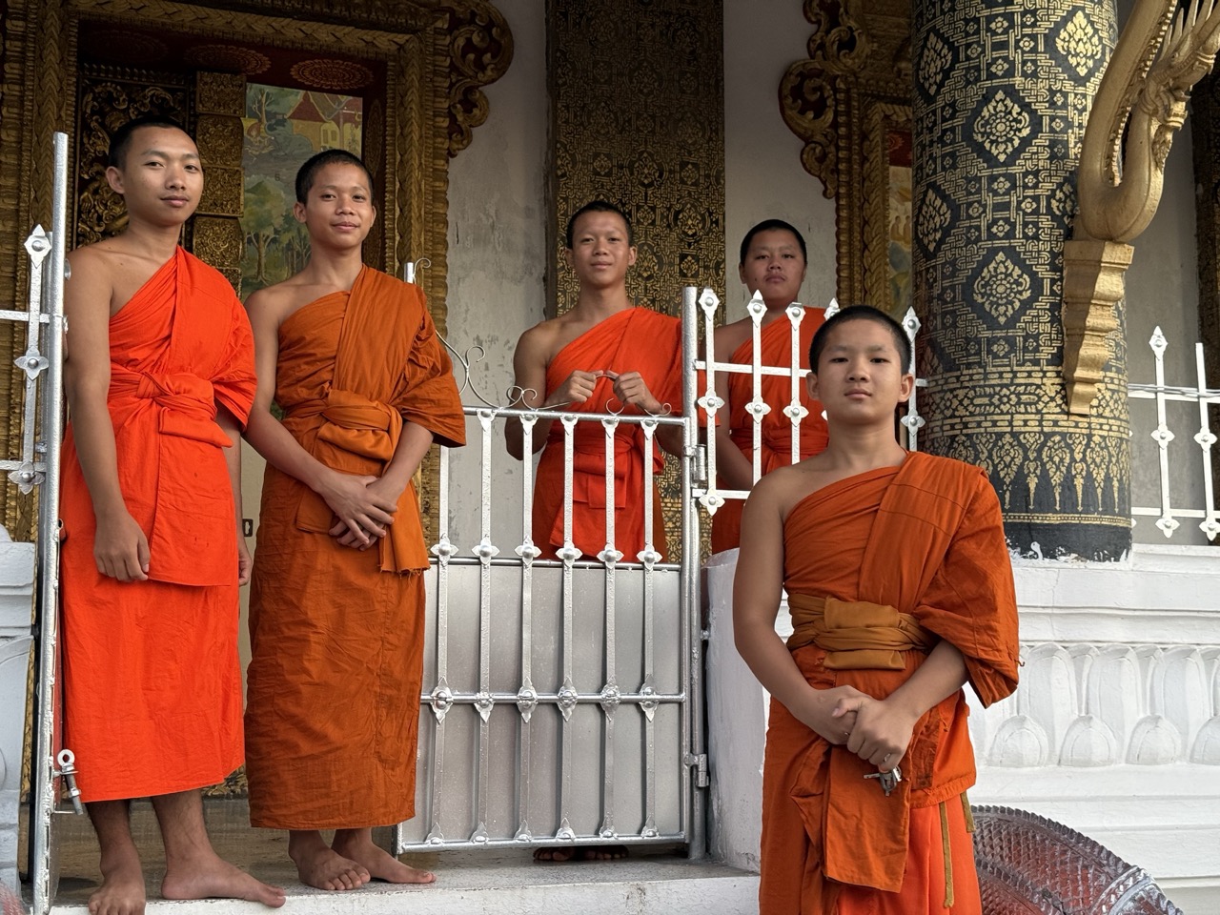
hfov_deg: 39.7
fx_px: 1692
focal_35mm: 48
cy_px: 458
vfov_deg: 30.3
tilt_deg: +7.0
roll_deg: -0.1
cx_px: 610
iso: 200
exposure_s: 1/50
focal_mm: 6.76
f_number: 1.78
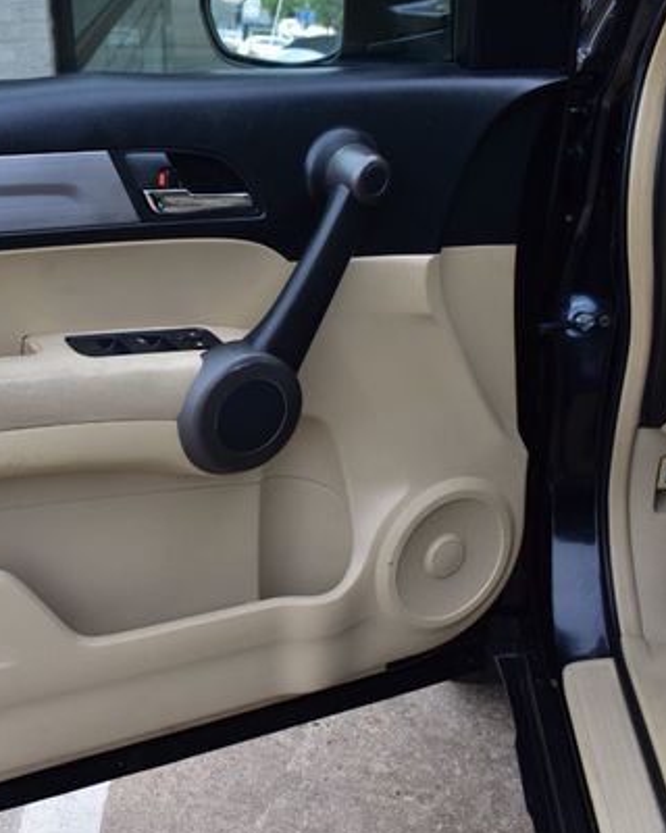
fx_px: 1330
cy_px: 423
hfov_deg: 27.2
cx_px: 77
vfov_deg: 34.7
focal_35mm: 54
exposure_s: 1/125
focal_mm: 24
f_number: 9
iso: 400
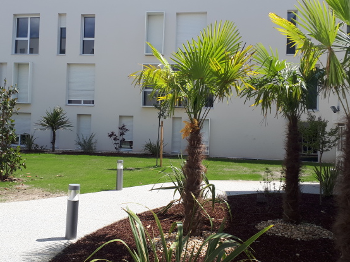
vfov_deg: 36.7
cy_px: 106
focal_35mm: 39
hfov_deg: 47.7
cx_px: 150
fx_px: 394
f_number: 1.9
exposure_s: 1/1168
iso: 40
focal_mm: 3.6
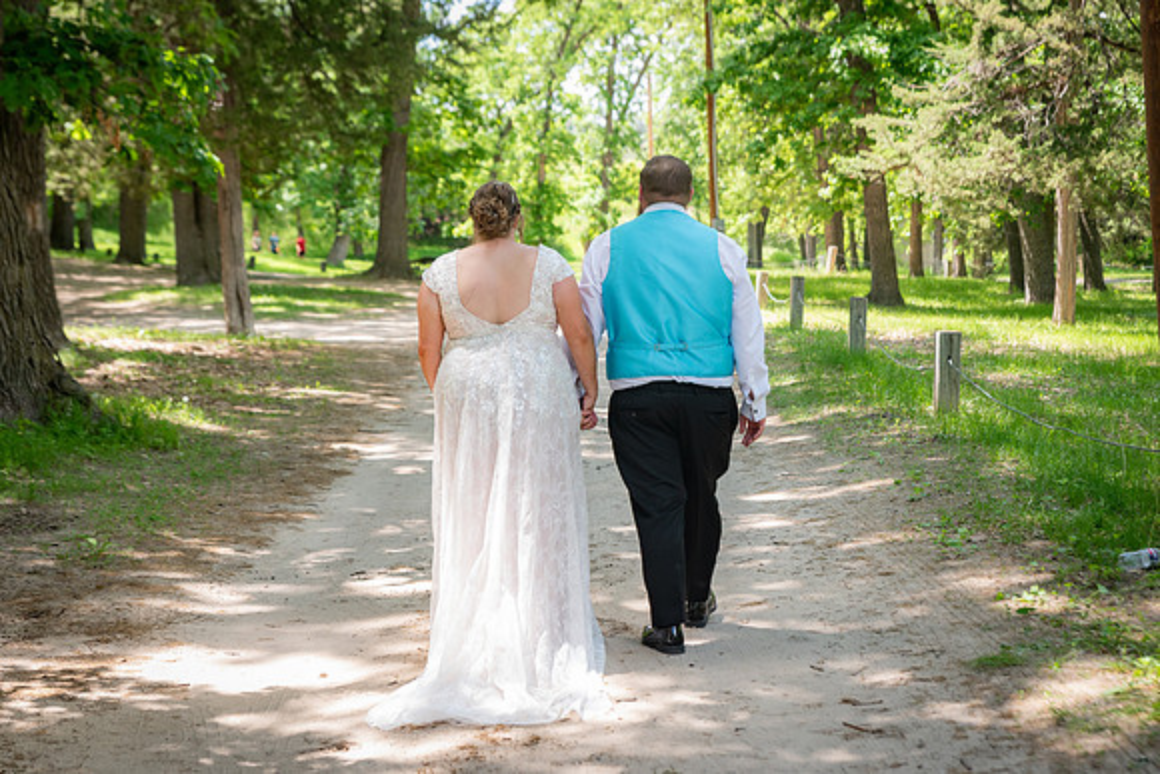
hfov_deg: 33.4
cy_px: 340
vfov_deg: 22.7
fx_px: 1930
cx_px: 605
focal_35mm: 60
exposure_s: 1/160
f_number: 4
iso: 200
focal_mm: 50
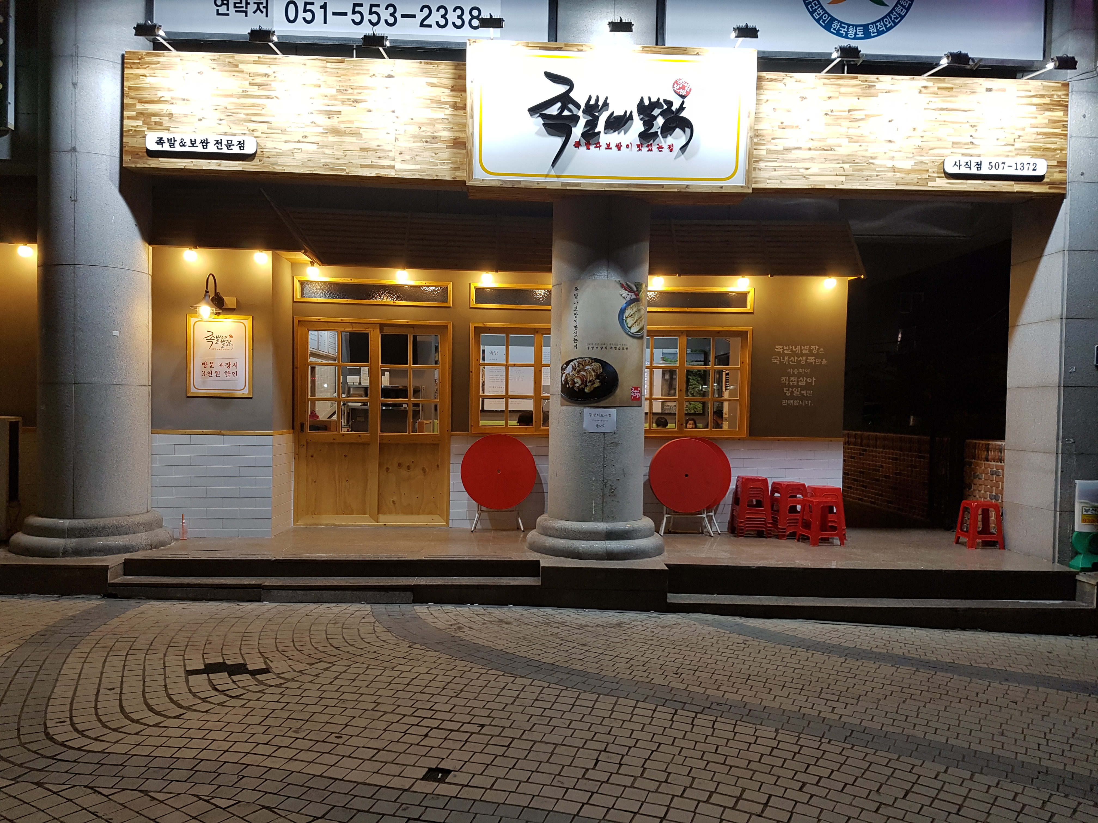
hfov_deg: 67.3
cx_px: 549
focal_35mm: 26
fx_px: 825
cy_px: 412
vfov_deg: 53.1
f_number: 1.7
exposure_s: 1/60
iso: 80
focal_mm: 4.2
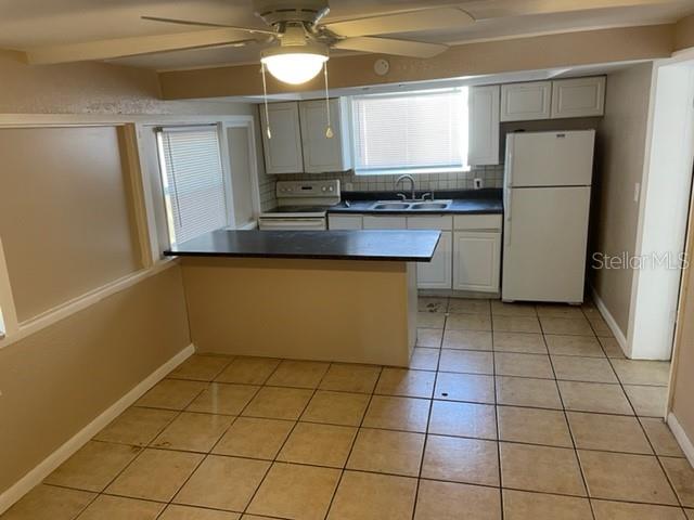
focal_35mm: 26
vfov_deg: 53.1
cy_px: 260
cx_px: 347
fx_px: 521
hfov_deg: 67.3
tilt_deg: -13.8
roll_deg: +3.2
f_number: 1.6
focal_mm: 4.2
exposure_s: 1/60
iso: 250
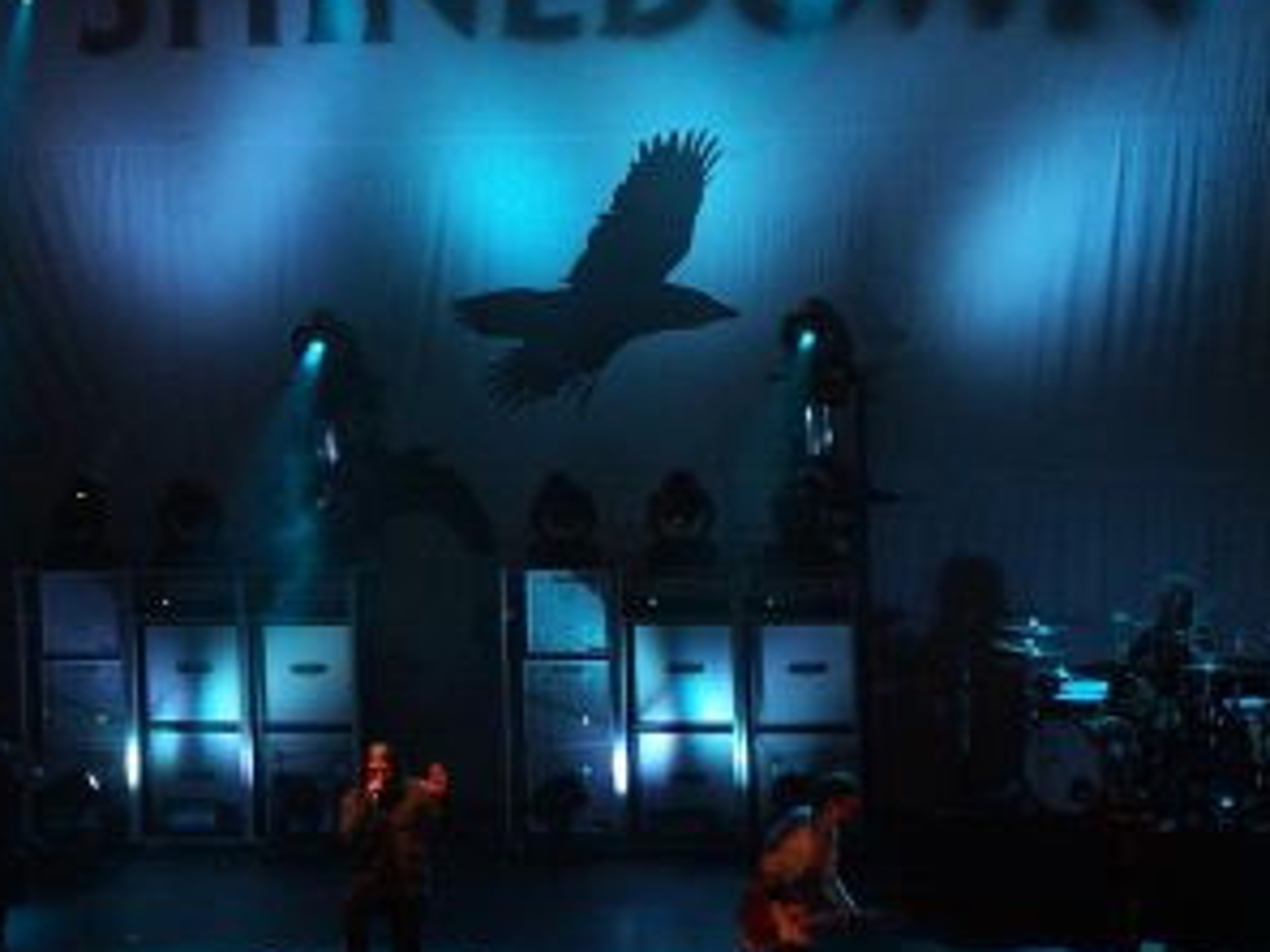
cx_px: 588
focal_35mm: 119
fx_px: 4366
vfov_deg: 12.4
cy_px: 356
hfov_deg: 16.5
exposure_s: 1/90
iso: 140
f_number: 3.2
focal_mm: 13.7
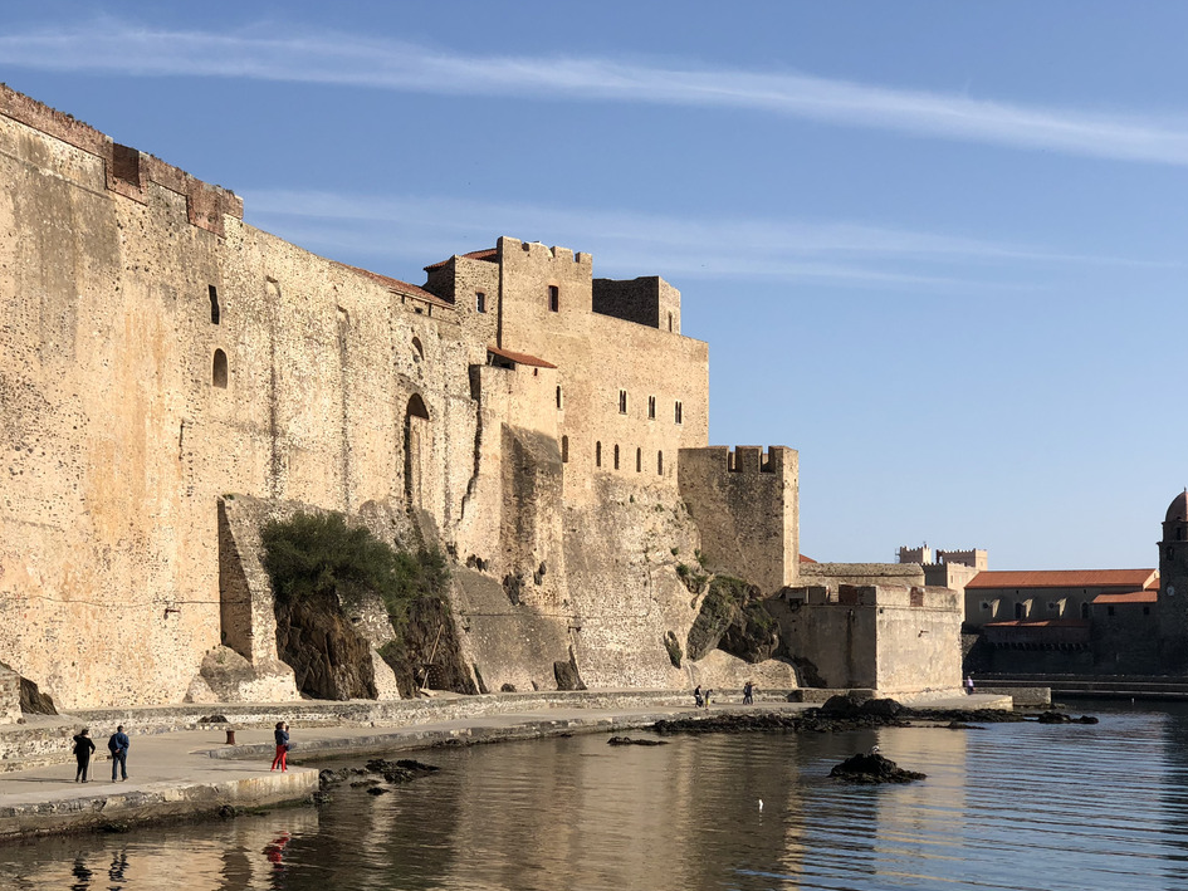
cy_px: 554
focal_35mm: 66
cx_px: 520
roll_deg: +0.2
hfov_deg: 29.4
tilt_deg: +3.6
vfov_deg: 22.2
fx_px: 2265
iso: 16
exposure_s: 1/1297
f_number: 2.4
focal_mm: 6
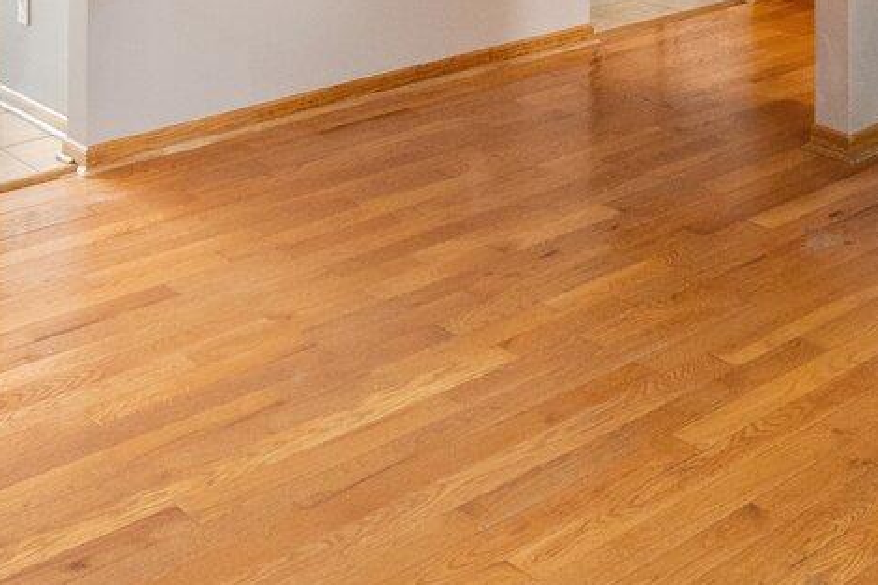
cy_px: -375
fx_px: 1487
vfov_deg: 18.7
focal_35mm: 61
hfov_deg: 32.8
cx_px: 503
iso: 5000
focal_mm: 14
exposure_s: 1/13
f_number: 8
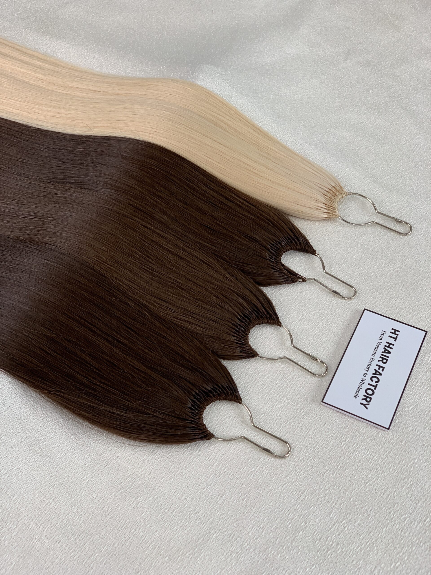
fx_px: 863
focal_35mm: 52
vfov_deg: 36.8
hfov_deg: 28.0
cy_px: 288
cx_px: 216
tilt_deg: -51.2
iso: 50
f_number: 2.4
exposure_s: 1/122
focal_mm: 6
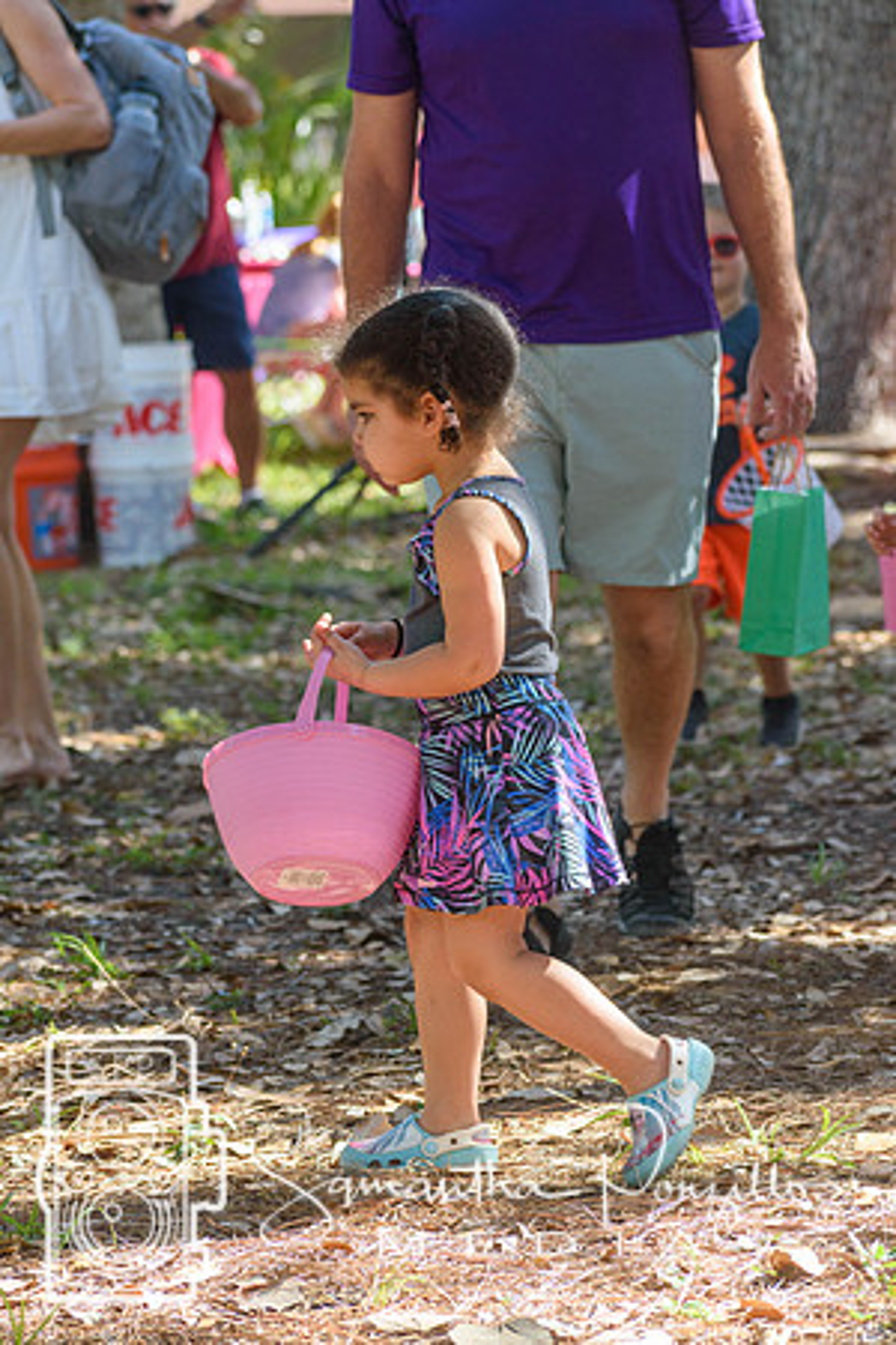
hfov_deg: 8.7
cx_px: 448
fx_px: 5880
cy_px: 672
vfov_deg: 13.0
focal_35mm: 158
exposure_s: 1/500
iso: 400
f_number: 5.6
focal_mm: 105
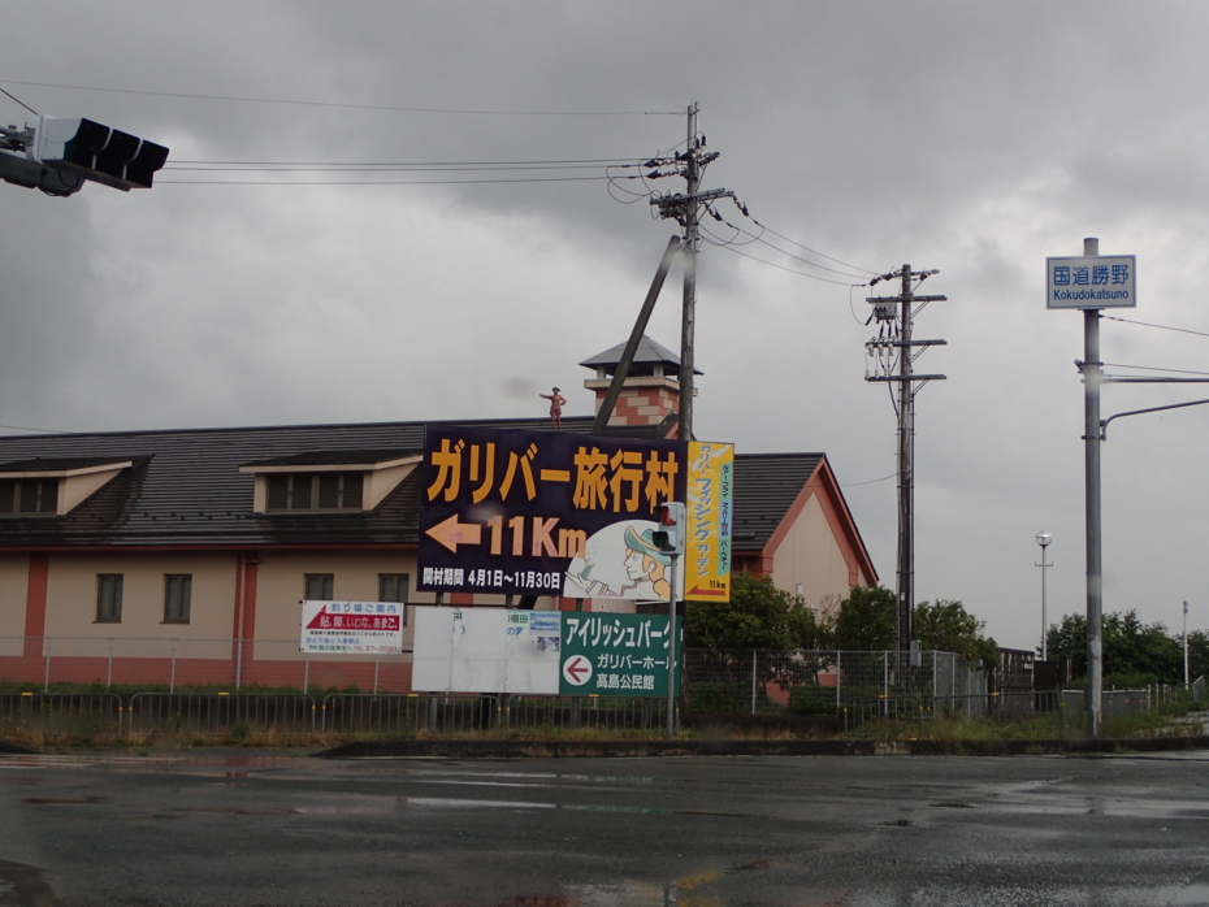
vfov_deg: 25.7
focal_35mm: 57
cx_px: 604
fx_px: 1991
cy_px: 454
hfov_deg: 33.8
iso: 100
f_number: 5
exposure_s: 1/125
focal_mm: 10.29
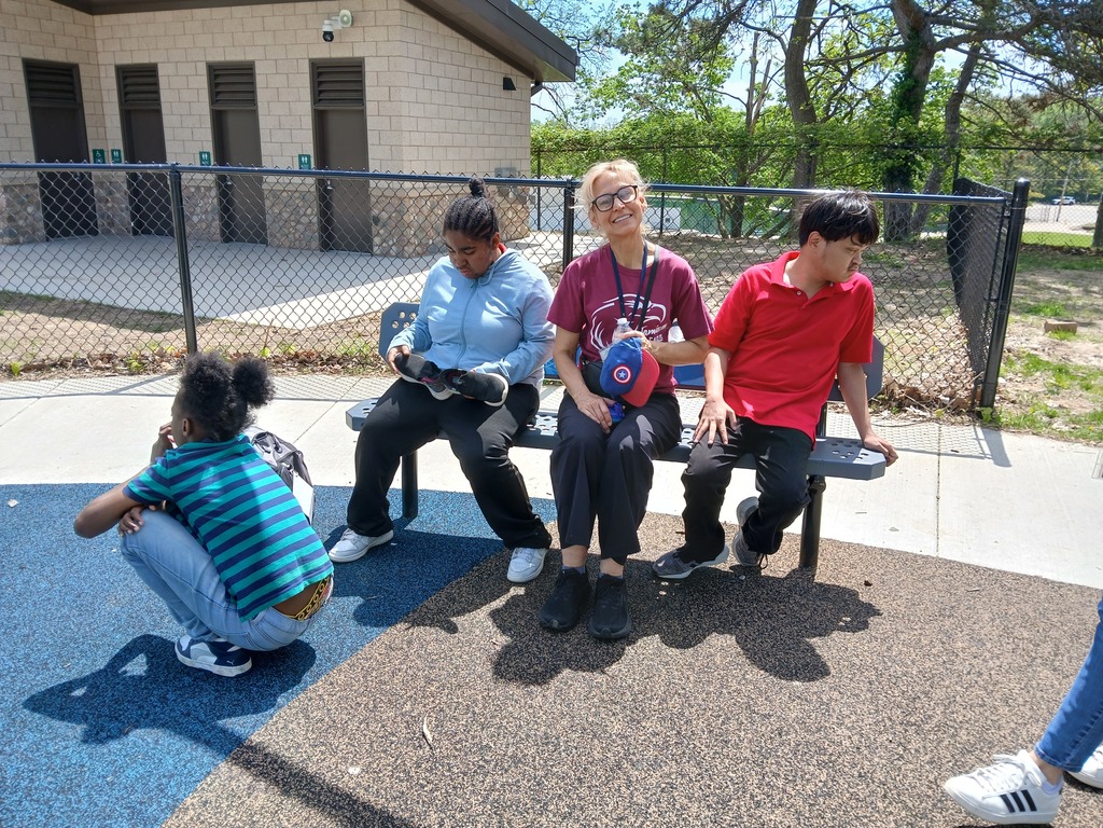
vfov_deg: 53.1
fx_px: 828
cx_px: 552
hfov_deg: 67.3
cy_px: 414
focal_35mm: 26
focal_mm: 3.98
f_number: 1.8
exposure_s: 1/230
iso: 20
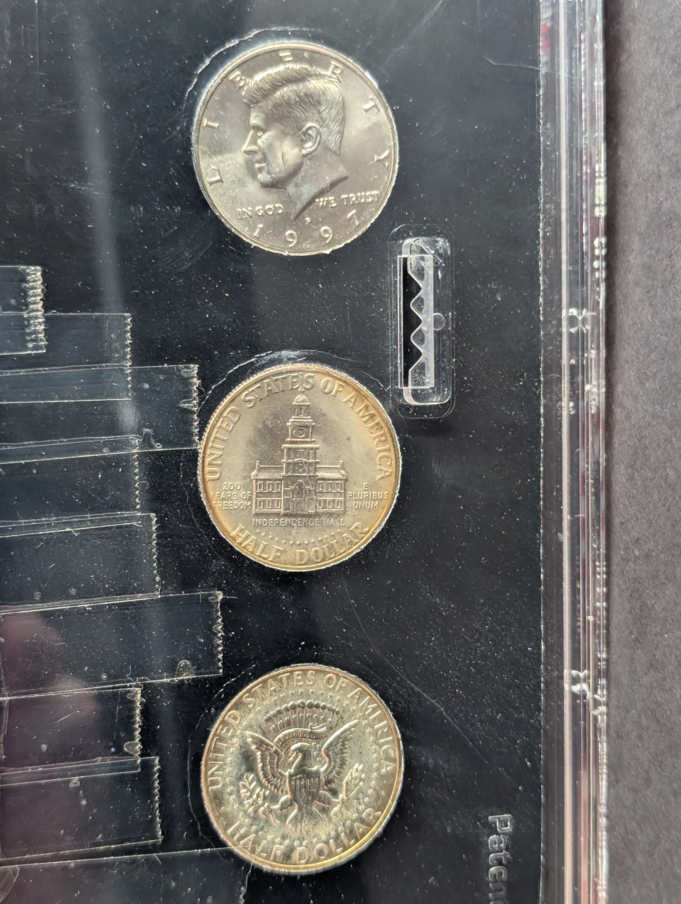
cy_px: 452
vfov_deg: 38.9
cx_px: 340
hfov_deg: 29.7
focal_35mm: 49
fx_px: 1282
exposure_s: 1/168
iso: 337
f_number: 1.68
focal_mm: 6.9
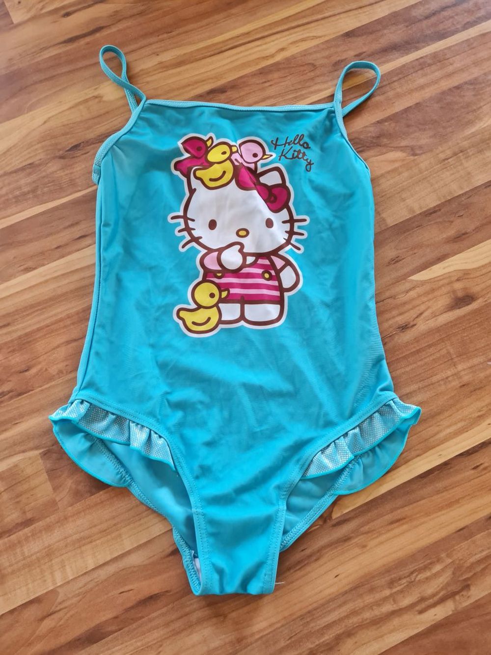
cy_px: 328
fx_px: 492
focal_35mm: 26
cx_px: 246
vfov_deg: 67.3
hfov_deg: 53.0
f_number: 1.8
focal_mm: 5.4
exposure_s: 1/60
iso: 200
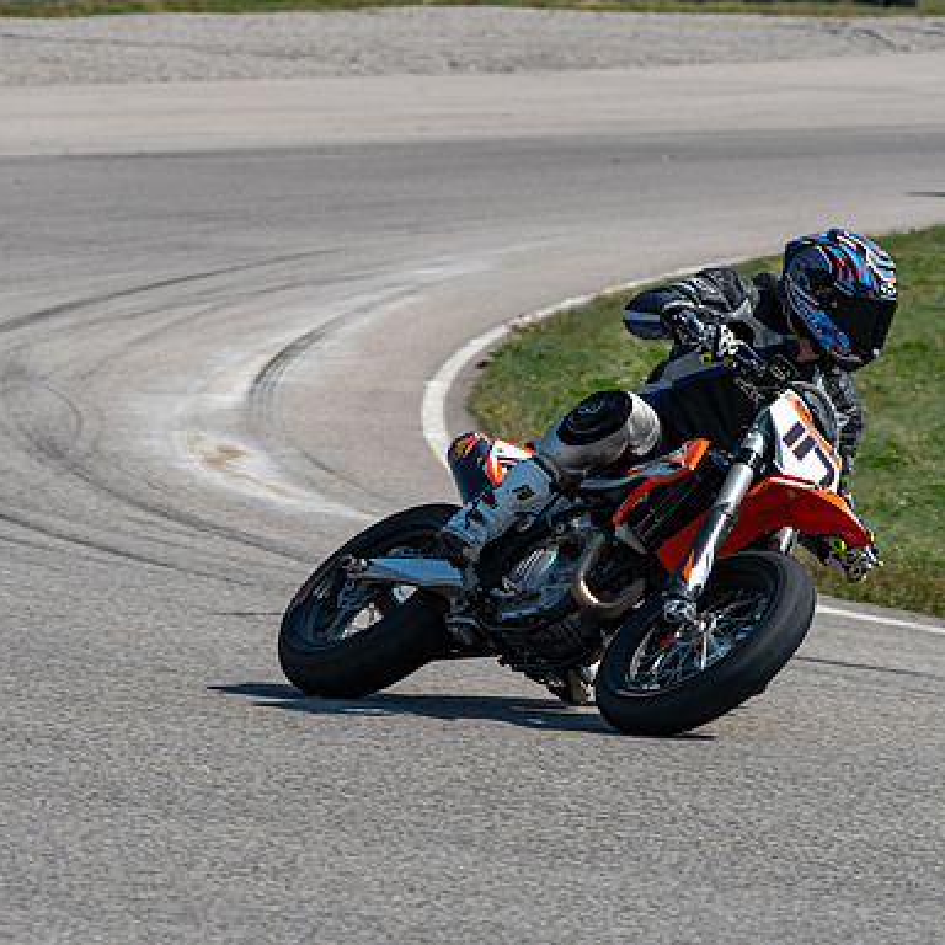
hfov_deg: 5.8
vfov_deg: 5.8
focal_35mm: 302
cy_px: 494
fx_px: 9328
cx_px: 618
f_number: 9
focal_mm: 200
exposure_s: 1/800
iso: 180
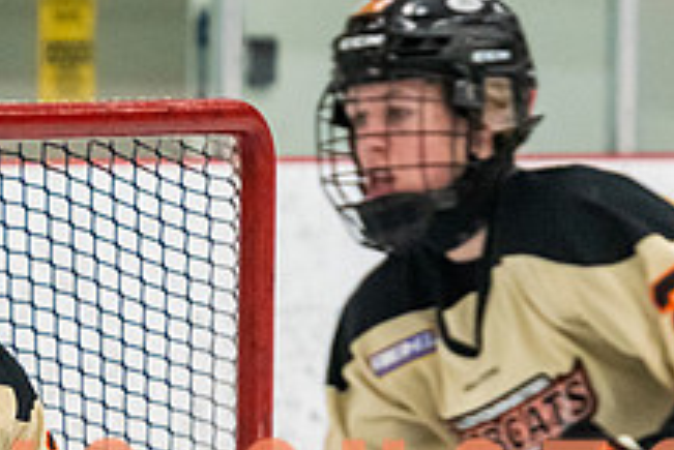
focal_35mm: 552
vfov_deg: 2.5
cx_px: -46
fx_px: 10341
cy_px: 657
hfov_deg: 3.7
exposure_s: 1/640
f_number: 3.2
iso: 3200
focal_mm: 150
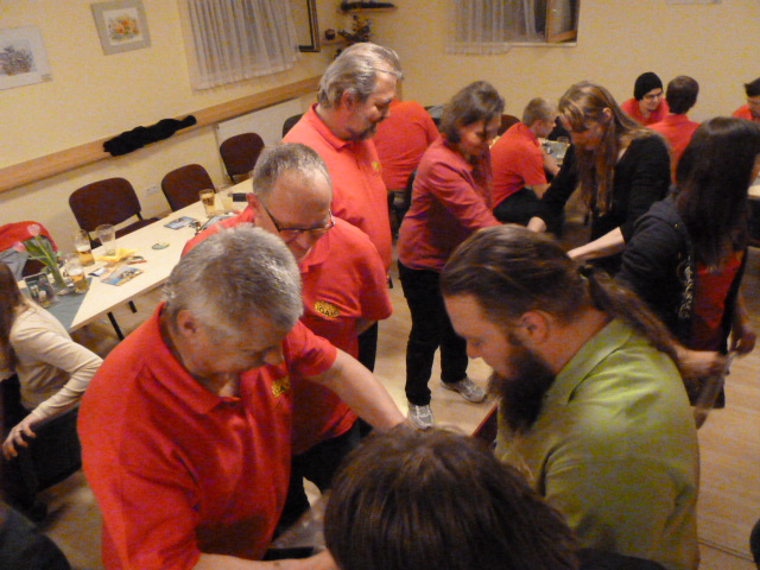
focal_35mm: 25
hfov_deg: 69.4
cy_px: 285
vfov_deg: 54.9
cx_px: 380
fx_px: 549
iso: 1600
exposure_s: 1/15
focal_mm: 4.1
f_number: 3.3
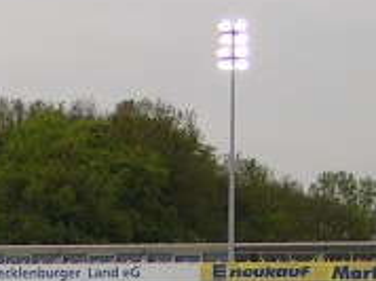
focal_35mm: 171
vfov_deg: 8.5
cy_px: 366
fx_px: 1855
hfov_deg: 11.4
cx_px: -25
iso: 50
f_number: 2.8
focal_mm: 5.8
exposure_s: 1/320
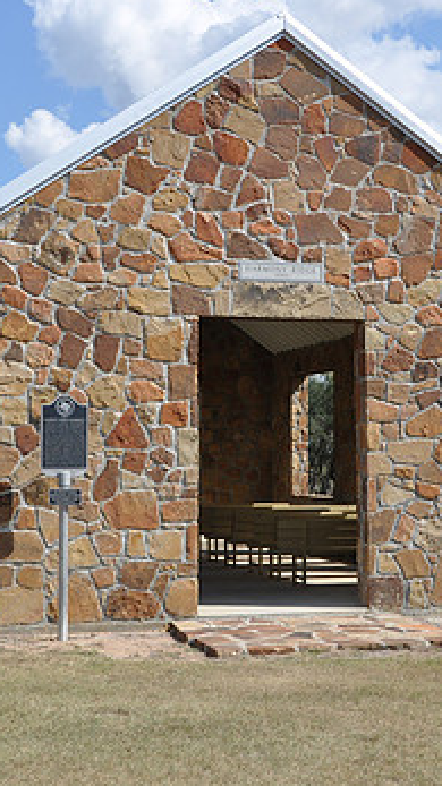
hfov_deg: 19.1
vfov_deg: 33.3
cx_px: 227
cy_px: 359
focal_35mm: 63
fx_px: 1314
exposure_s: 1/200
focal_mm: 24
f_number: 7.1
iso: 200
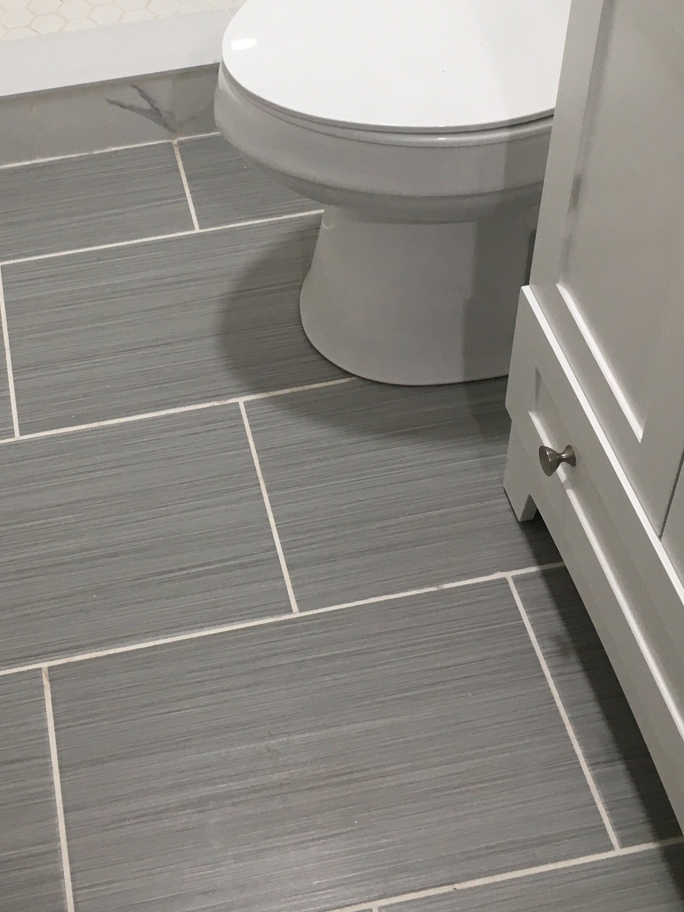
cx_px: 215
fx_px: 1423
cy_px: 244
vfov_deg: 34.9
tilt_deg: -43.6
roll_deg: +4.4
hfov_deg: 26.8
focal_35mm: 54
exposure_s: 1/30
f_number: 2.2
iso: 50
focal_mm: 4.15
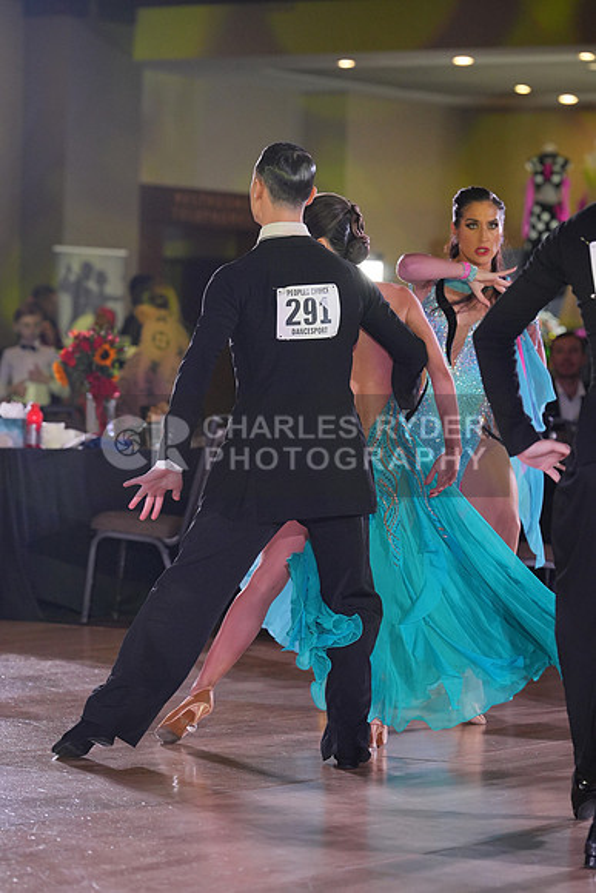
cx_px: 298
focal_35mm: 136
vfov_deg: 15.1
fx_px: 3375
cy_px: 446
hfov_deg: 10.1
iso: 2000
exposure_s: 1/500
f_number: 4
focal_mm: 136
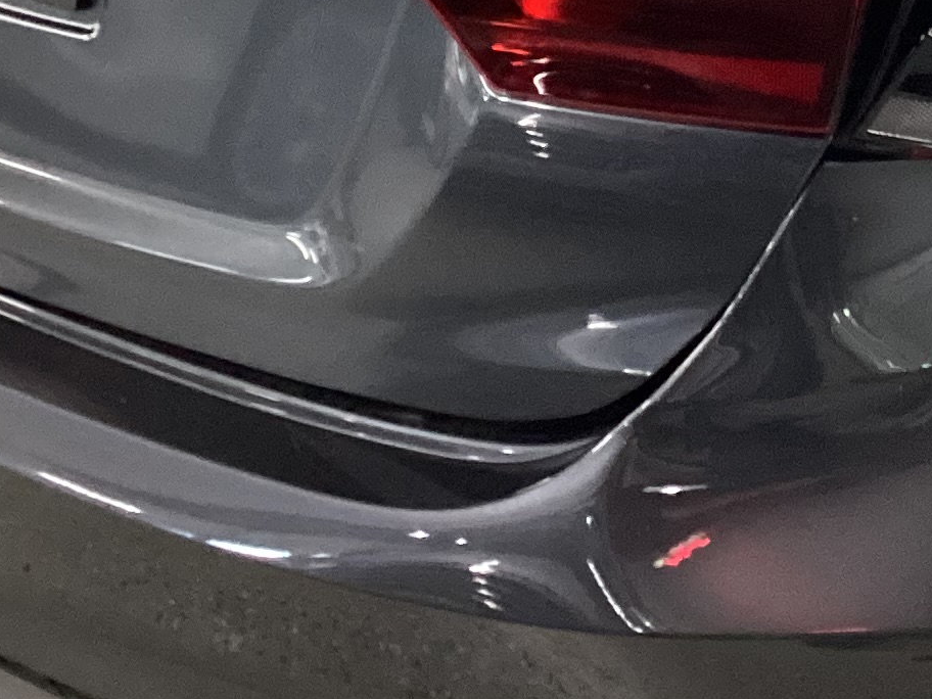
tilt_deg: -26.1
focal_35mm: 111
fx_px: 2989
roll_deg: +2.9
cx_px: 904
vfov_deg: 13.0
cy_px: -149
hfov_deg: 17.4
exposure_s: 1/33
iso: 320
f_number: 2.4
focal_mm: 3.3
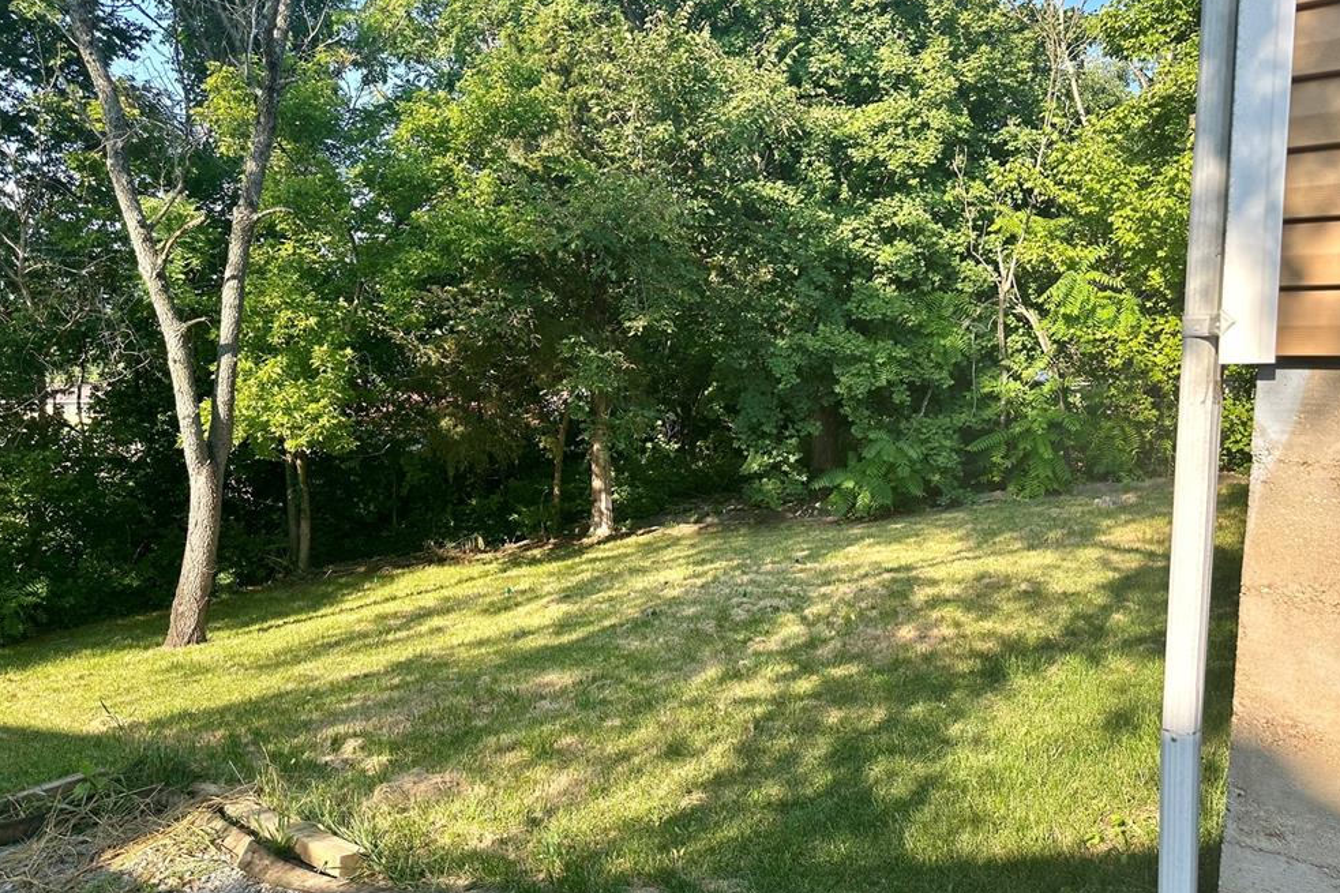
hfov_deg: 69.4
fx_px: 968
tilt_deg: -6.5
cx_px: 672
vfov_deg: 49.5
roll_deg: -0.2
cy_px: 462
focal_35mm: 26
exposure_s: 1/797
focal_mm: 6.86
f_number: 1.78
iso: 80
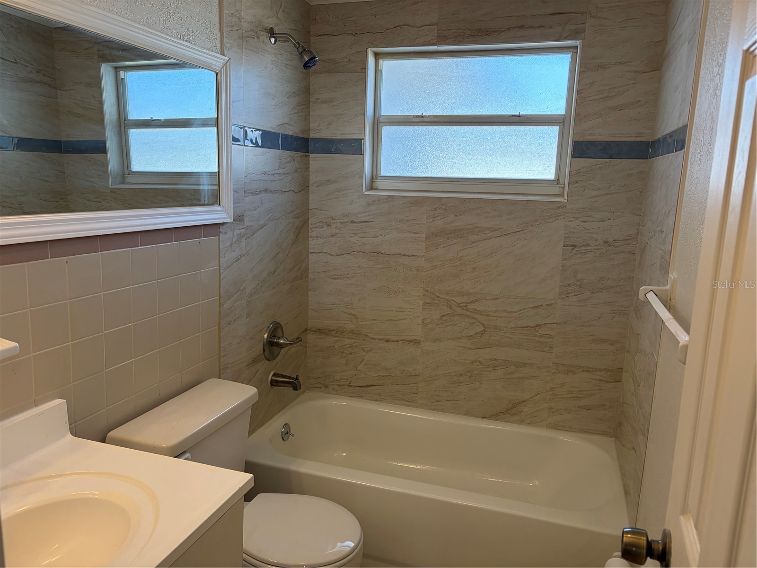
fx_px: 569
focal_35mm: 26
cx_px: 378
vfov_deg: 53.1
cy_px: 284
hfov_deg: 67.3
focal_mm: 5.96
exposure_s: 1/230
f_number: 1.6
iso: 100
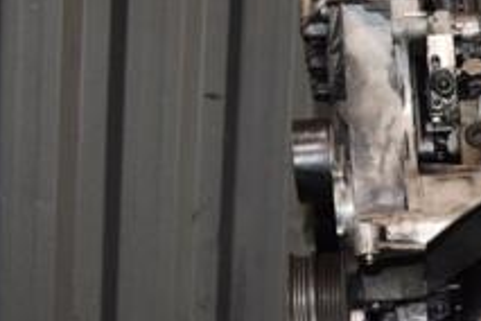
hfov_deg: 20.5
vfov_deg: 14.7
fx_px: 1242
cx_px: 580
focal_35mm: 93
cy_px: 233
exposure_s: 1/60
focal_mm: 22
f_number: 5
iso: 800
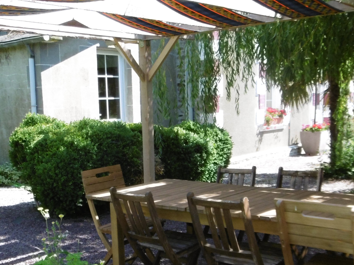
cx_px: 148
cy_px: 179
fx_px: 470
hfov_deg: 41.1
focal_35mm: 46
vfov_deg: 31.2
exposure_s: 1/500
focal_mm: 4.3
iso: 200
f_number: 3.1
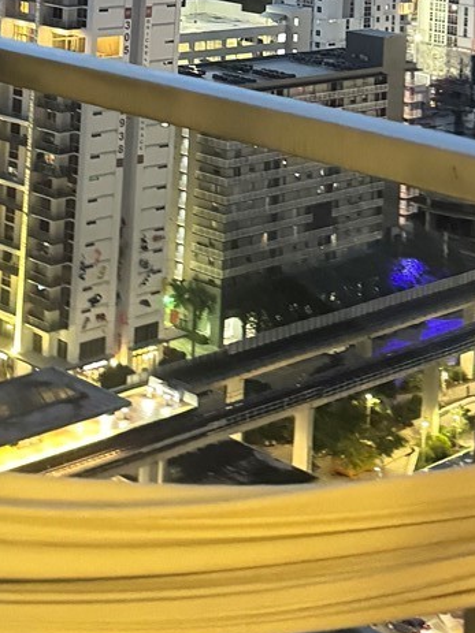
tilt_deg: -1.7
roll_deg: -3.2
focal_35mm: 83
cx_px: 185
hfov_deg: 17.7
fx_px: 1519
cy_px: -202
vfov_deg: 21.2
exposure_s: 1/24
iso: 1600
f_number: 1.78
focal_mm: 6.76
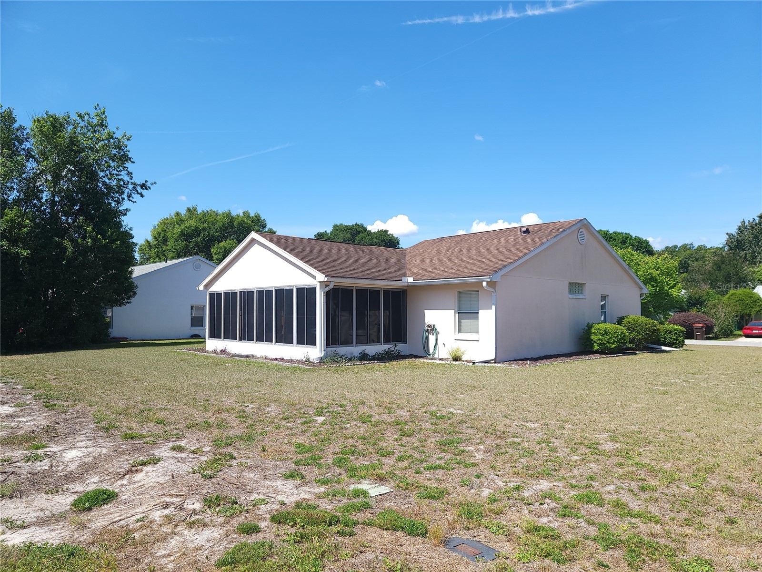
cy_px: 286
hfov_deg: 71.6
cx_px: 381
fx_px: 528
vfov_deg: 56.8
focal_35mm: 24
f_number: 1.8
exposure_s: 1/496
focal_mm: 6.7
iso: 16
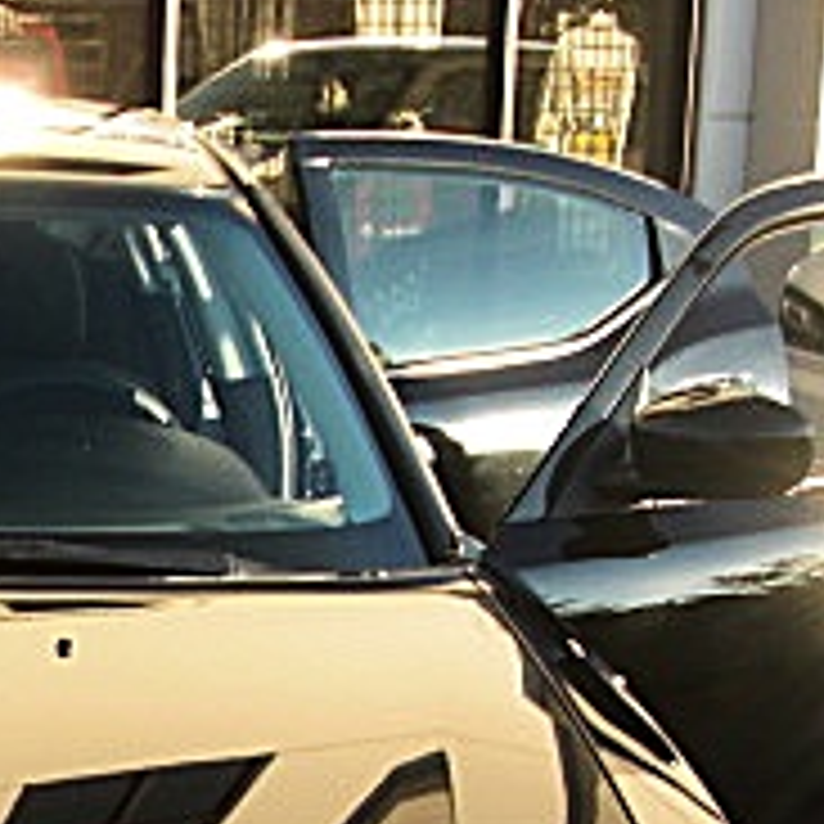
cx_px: -180
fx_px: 2989
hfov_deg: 15.1
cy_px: 919
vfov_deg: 15.3
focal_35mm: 111
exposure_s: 1/200
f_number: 2.8
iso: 50
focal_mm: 6.3
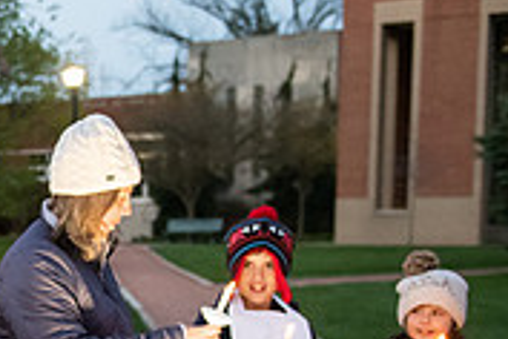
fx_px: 1482
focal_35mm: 105
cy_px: 352
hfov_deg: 17.6
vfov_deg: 12.9
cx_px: -241
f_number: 3.2
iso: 4000
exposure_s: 1/160
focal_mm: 32
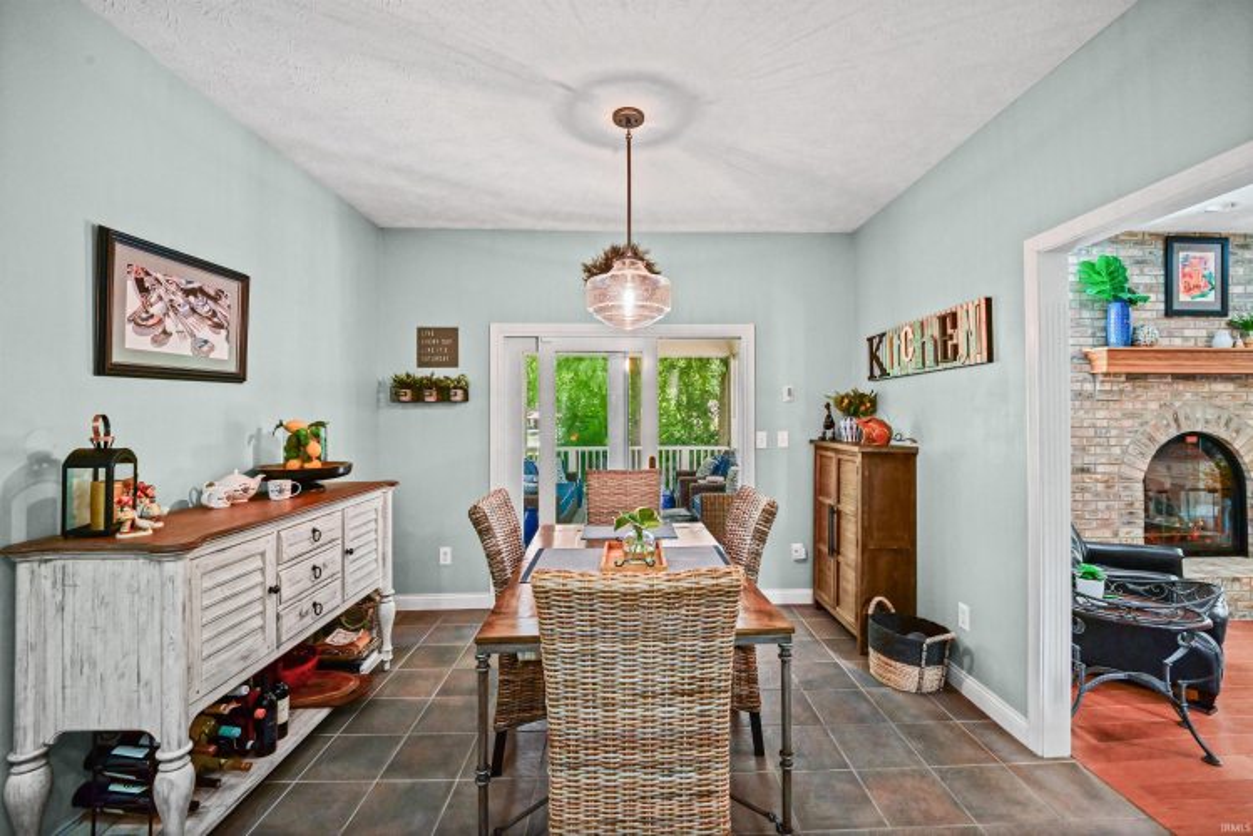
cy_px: 418
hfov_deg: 104.2
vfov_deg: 81.3
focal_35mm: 14
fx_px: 487
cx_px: 626
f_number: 6.3
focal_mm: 14
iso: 3600
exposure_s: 1/25
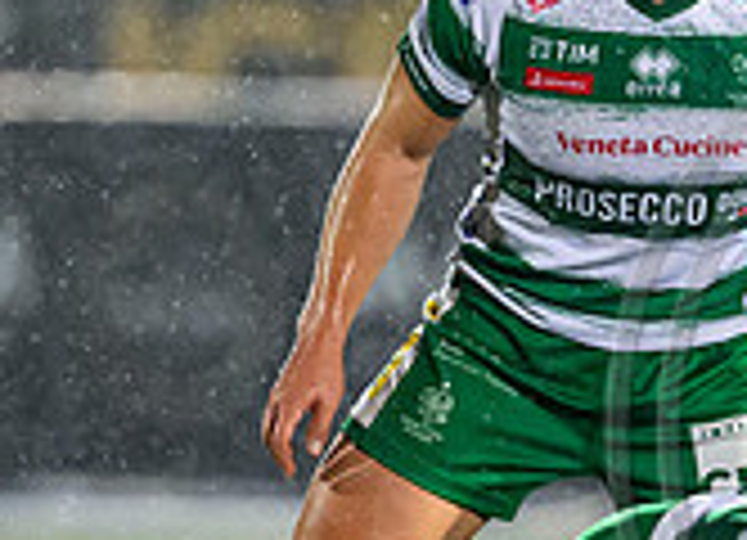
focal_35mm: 1980
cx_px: 747
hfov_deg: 1.0
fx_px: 42178
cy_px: 394
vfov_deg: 0.7
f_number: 3.2
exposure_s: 1/1250
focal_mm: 400
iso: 6400
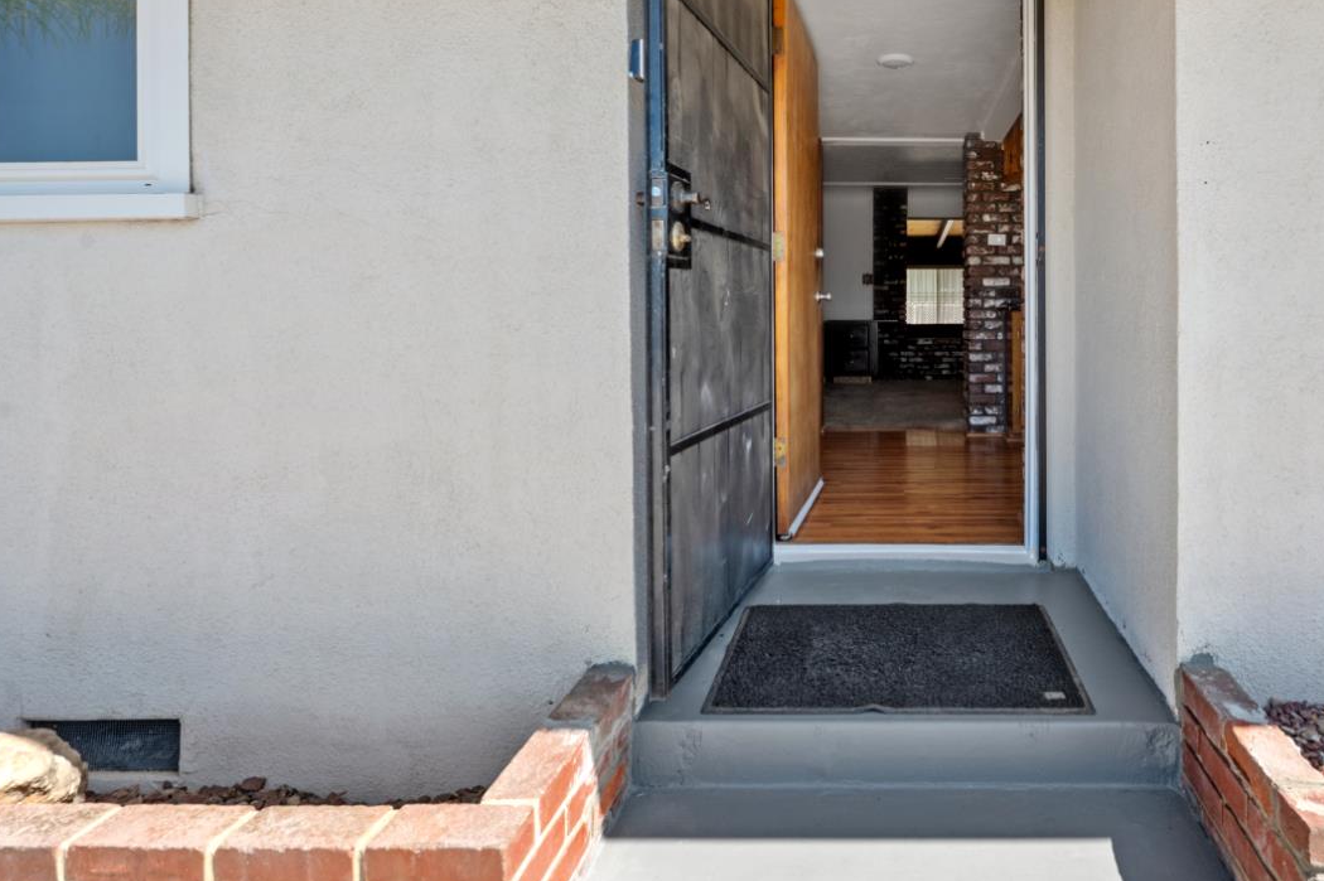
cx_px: 891
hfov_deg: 81.0
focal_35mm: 20
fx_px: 735
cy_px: 335
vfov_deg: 61.1
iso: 250
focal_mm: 14
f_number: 9
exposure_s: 1/60
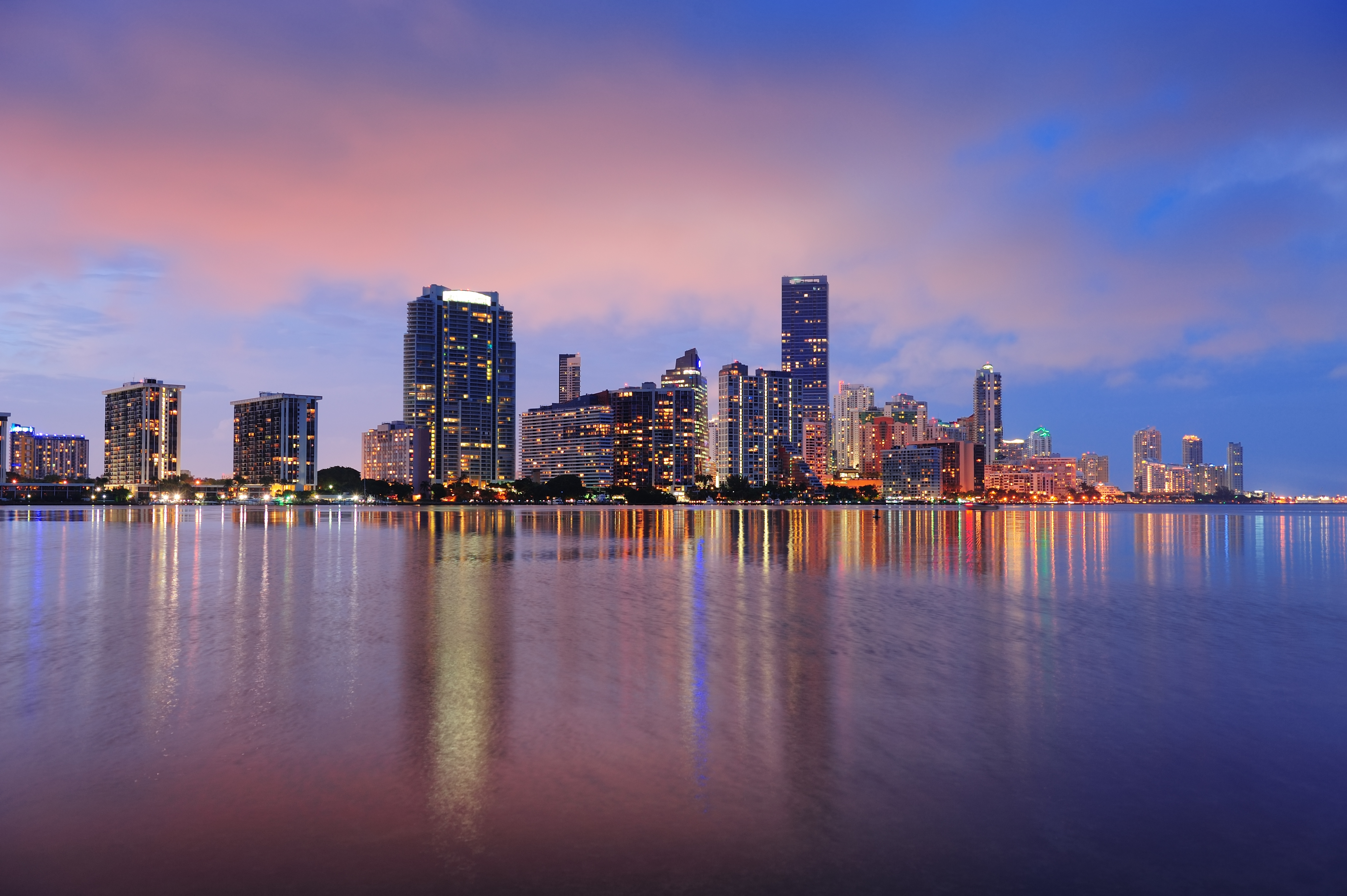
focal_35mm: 35
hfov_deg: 54.5
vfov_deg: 37.8
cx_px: 674
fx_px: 1309
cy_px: 448
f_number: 4.8
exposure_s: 3
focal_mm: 35
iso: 200
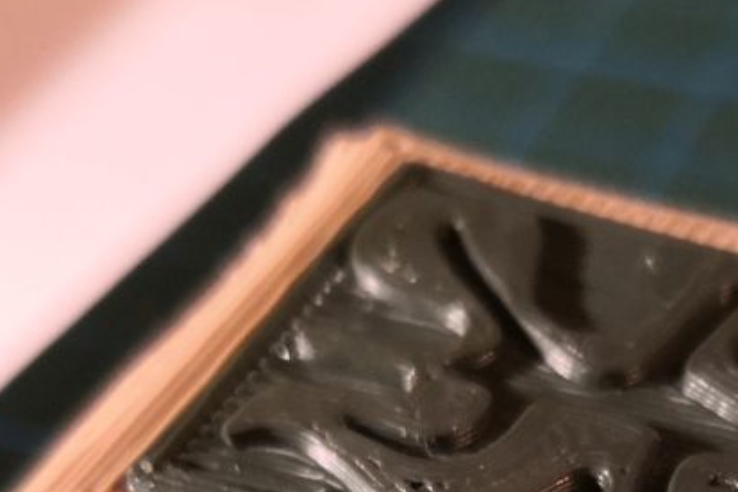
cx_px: 692
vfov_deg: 12.3
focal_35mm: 102
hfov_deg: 19.6
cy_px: 876
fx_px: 2090
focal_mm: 3.95
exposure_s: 1/33.3
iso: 200
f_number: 1.6
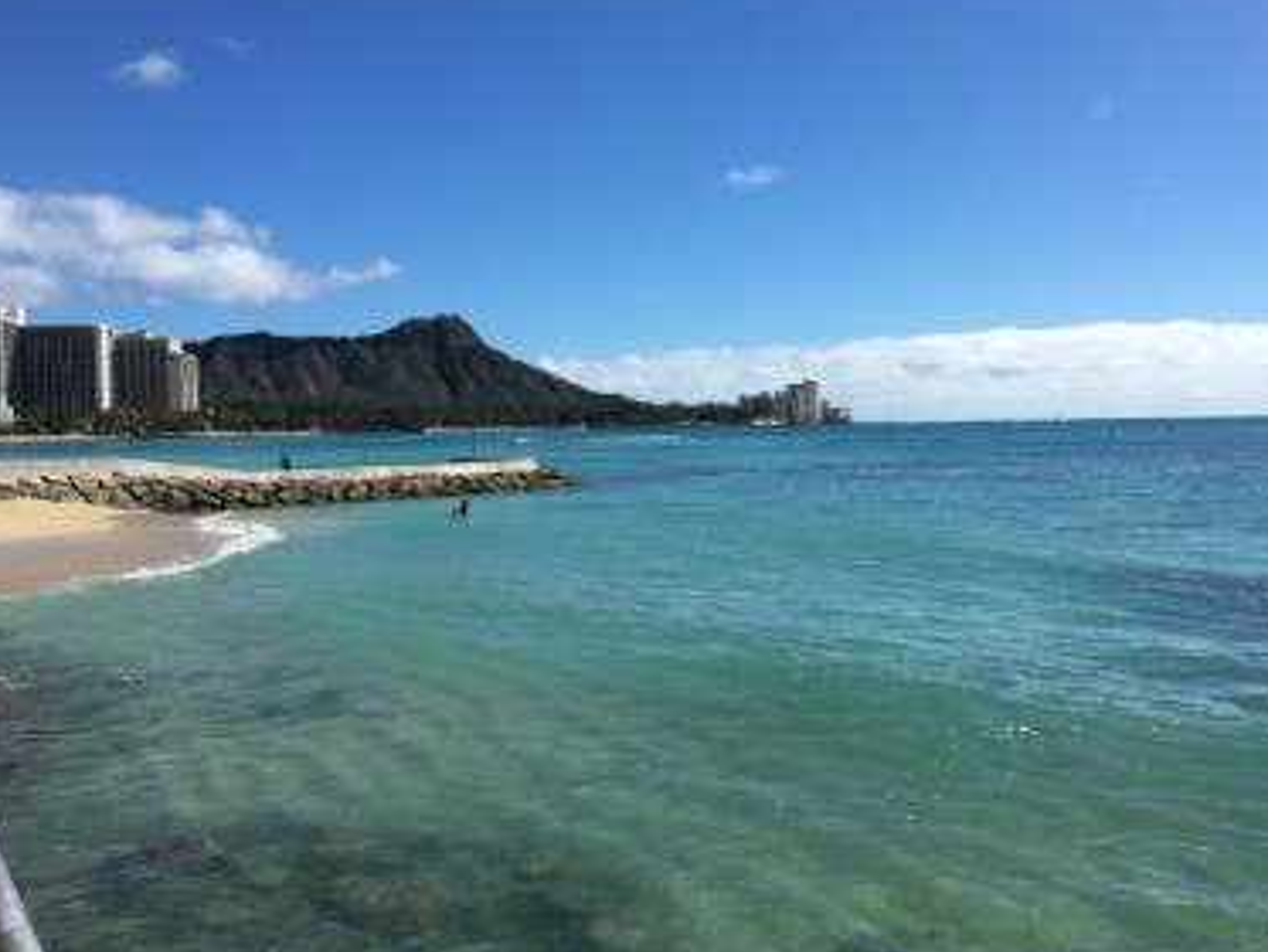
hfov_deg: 52.6
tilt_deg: -2.0
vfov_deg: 40.7
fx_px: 1282
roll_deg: +0.0
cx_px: 639
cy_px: 476
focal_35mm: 35
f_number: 2.2
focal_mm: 4.15
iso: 25
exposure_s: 1/3205
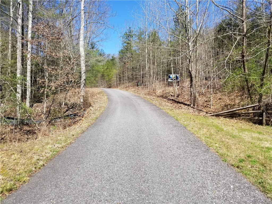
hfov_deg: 67.3
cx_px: 136
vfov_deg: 53.1
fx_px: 204
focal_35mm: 26
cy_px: 102
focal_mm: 4.3
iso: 50
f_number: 1.7
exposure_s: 1/1436
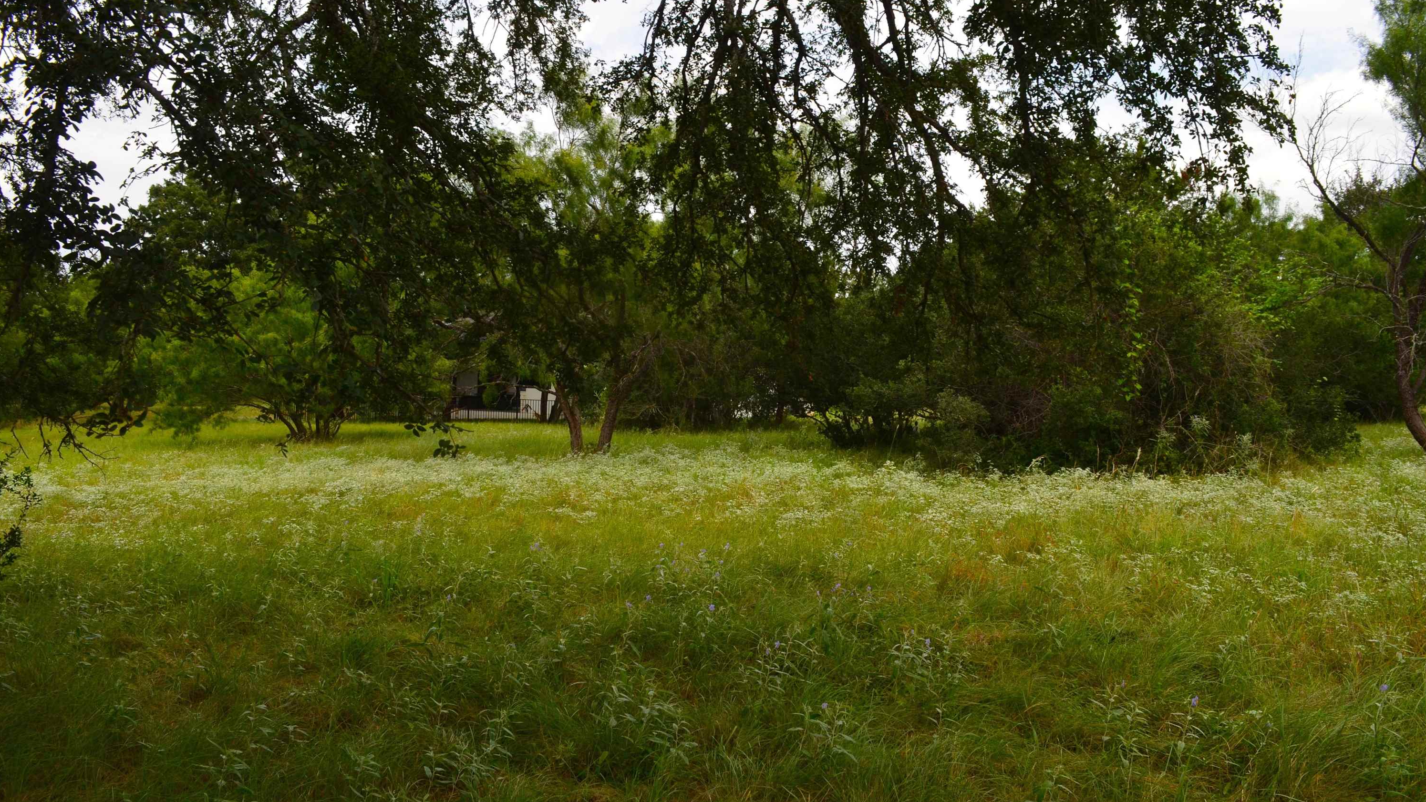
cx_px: 715
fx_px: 1097
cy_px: 405
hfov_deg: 66.1
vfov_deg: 40.2
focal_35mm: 29
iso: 320
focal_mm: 18
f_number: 10
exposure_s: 1/250
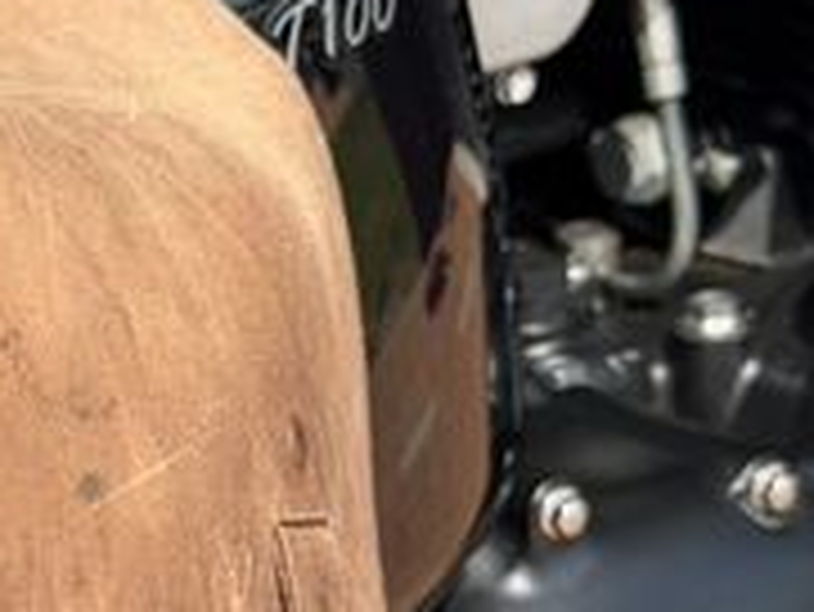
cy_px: 648
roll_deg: +9.5
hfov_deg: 11.3
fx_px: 4000
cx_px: -261
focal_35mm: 170
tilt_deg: -36.0
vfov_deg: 8.7
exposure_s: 1/2577
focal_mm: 6.76
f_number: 1.78
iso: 100
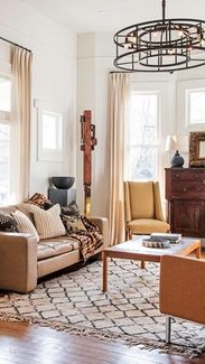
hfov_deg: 23.5
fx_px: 483
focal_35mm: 50
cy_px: 182
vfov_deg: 41.3
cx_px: 32
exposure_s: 1/125
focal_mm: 31
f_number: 9
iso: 400
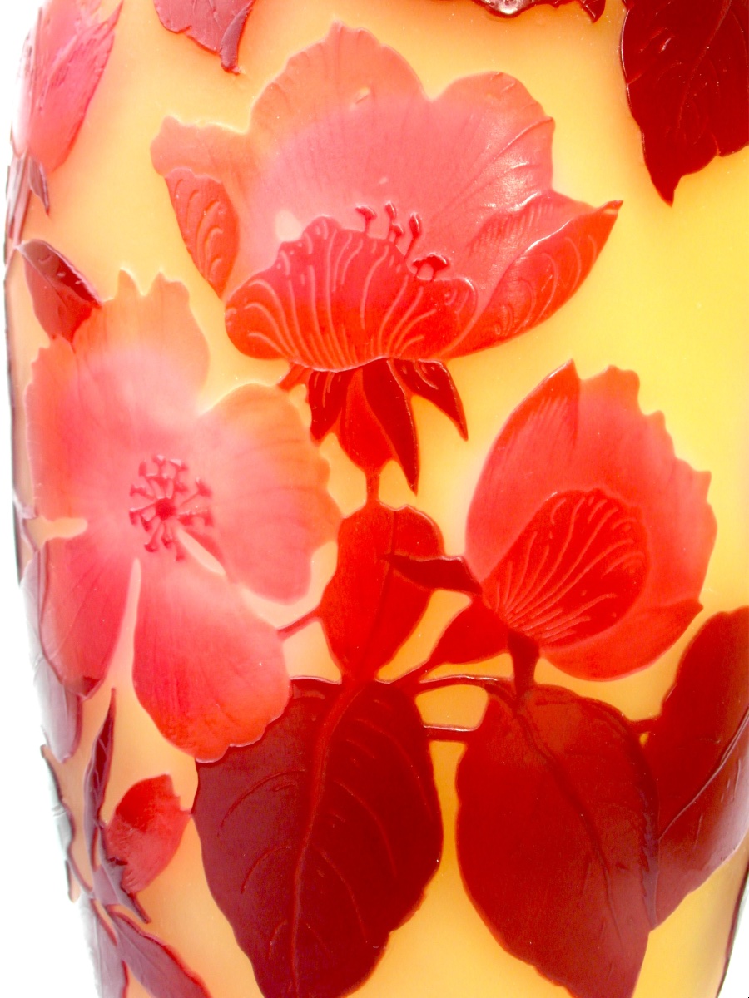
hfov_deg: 23.7
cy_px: 499
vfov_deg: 31.2
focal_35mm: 62
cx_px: 374
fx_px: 1789
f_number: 5.4
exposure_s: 1/45
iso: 80
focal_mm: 10.2
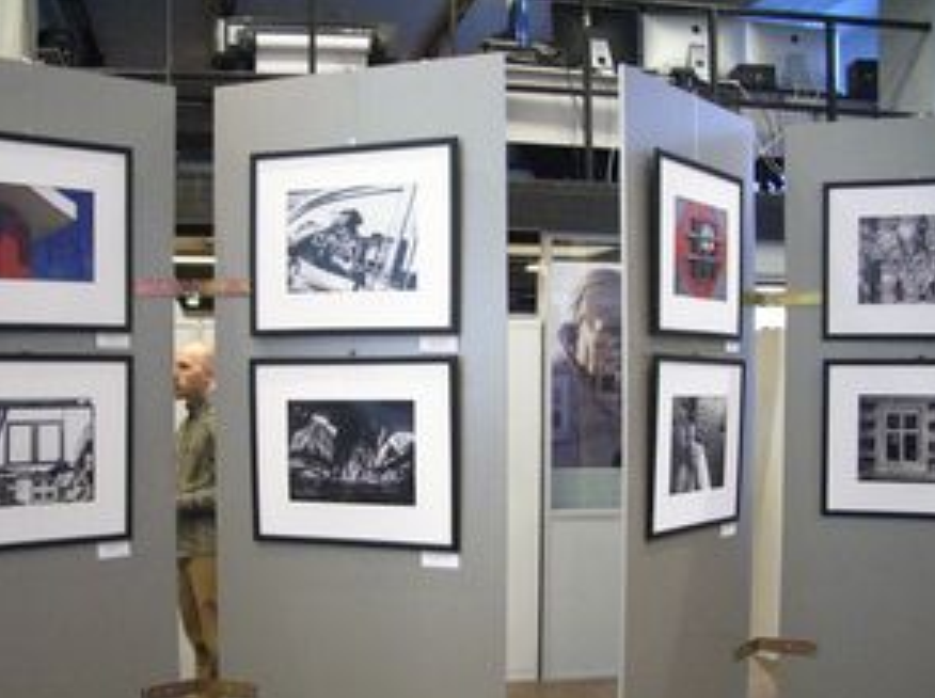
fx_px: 1133
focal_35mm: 42
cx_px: 403
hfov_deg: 44.7
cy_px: 416
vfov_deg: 34.2
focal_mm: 5.8
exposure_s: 1/25
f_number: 2.6
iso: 320
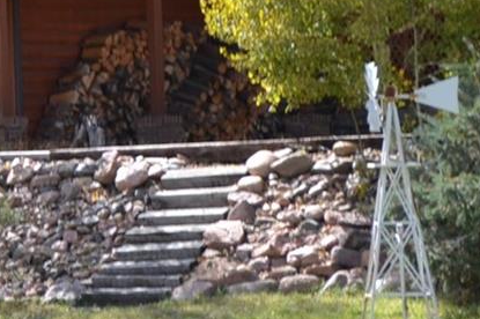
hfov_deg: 5.1
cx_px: -69
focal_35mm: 405
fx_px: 5396
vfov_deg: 3.4
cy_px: -66
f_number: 6.3
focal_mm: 70
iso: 100
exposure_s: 1/160
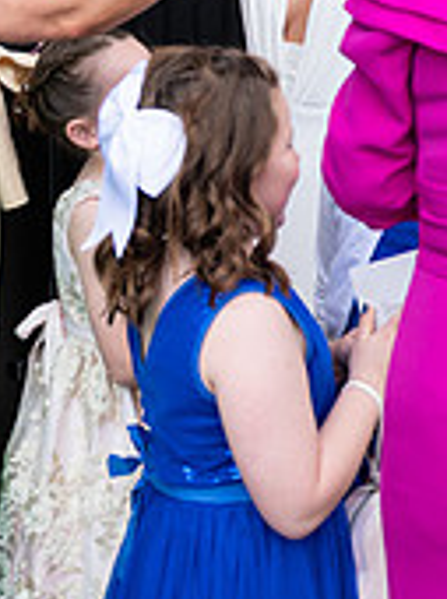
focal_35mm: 105
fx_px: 1812
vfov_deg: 18.2
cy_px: -19
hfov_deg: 13.9
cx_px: 443
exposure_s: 1/160
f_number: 3.5
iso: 320
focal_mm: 32
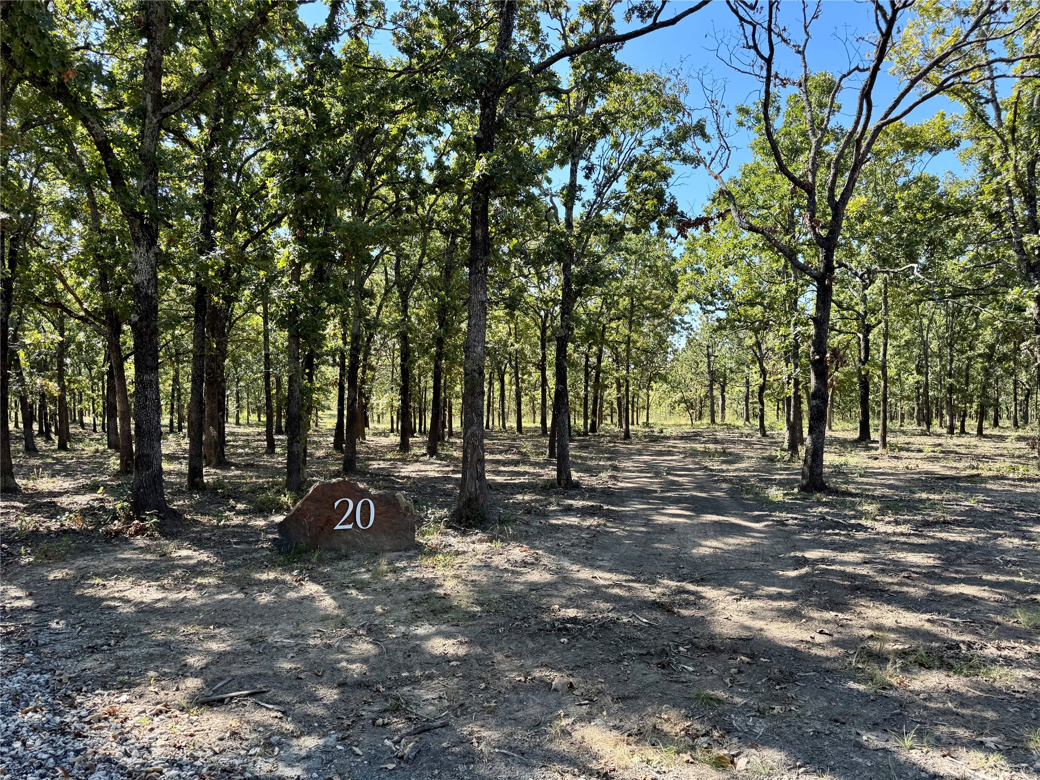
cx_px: 520
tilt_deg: -1.0
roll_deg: +0.5
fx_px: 721
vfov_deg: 56.8
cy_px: 390
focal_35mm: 24
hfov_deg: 71.6
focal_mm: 6.76
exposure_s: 1/588
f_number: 1.78
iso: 80
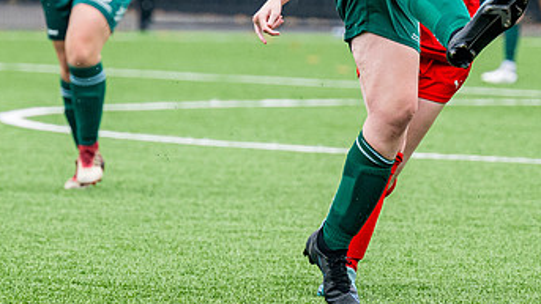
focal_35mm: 571
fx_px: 8192
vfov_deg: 2.1
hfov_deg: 3.8
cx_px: 273
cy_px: -1
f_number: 4
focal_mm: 165
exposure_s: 1/1250
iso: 800
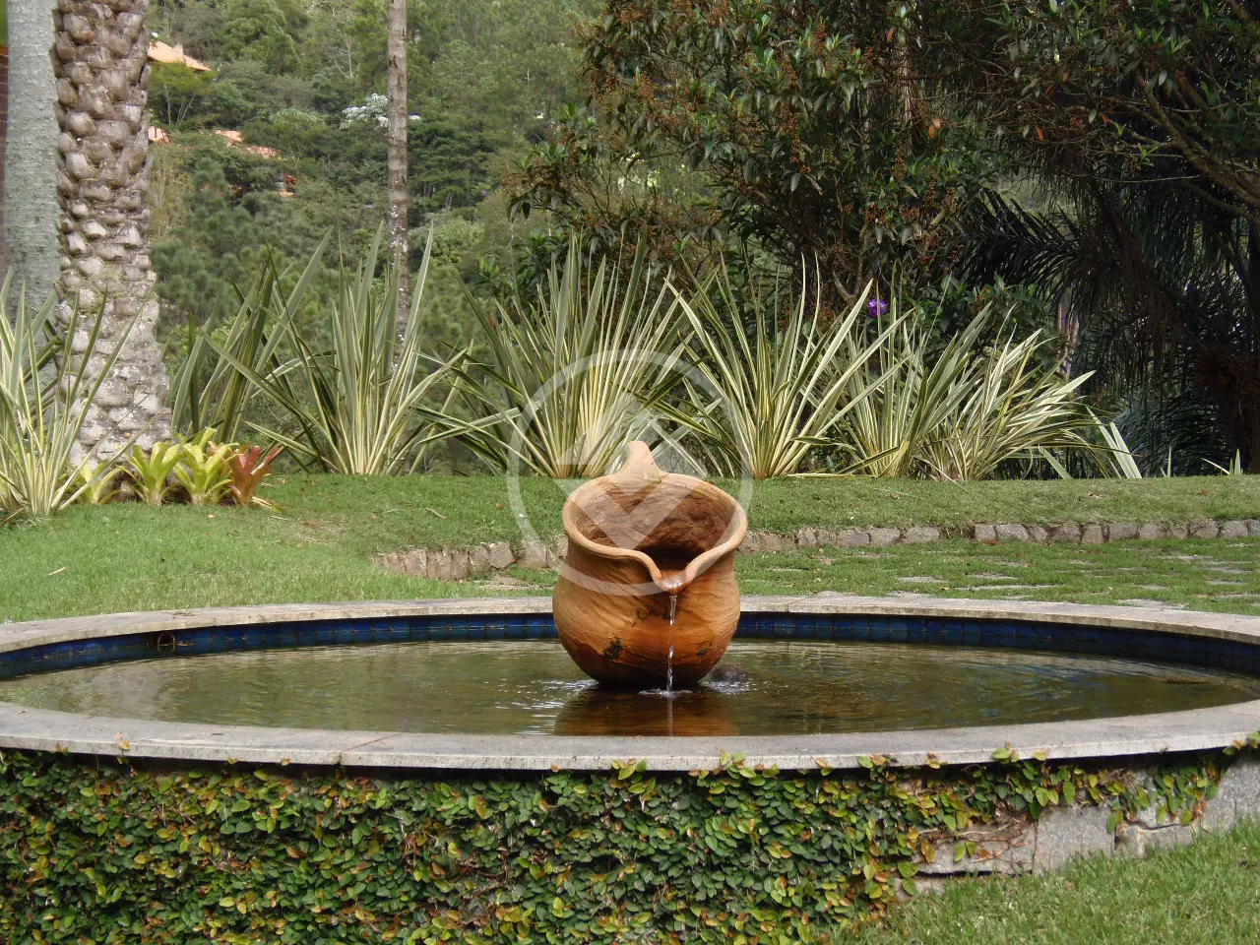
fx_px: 3167
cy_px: 472
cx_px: 630
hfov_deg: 22.5
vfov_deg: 17.0
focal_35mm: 87
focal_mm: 16.2
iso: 64
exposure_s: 1/100
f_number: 4.3
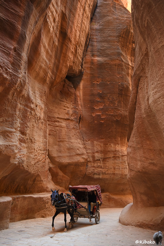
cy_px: 123
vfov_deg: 58.7
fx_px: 219
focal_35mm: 32
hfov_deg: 41.1
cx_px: 82
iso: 500
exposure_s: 1/160
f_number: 4
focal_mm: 32
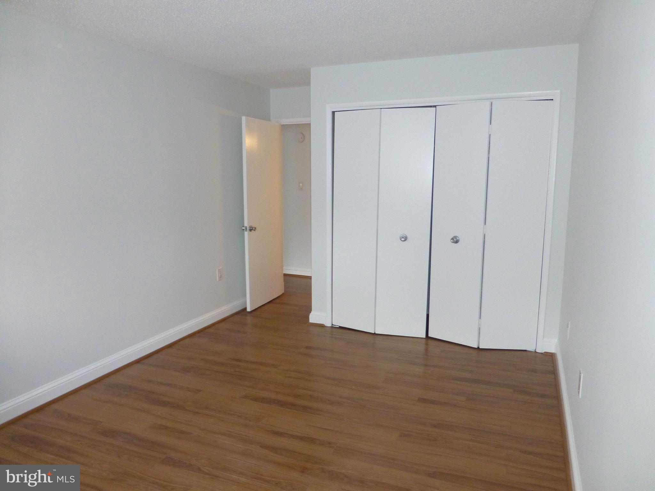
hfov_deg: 71.6
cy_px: 246
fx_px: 454
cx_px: 328
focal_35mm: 24
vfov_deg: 56.8
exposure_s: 1/60
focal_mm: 4.3
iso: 400
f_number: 3.3
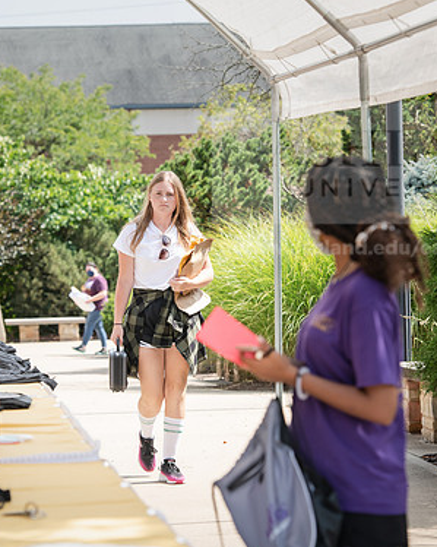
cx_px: 168
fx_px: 2636
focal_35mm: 163
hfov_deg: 9.5
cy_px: 279
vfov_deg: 11.8
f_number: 5.6
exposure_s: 1/640
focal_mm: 112
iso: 400
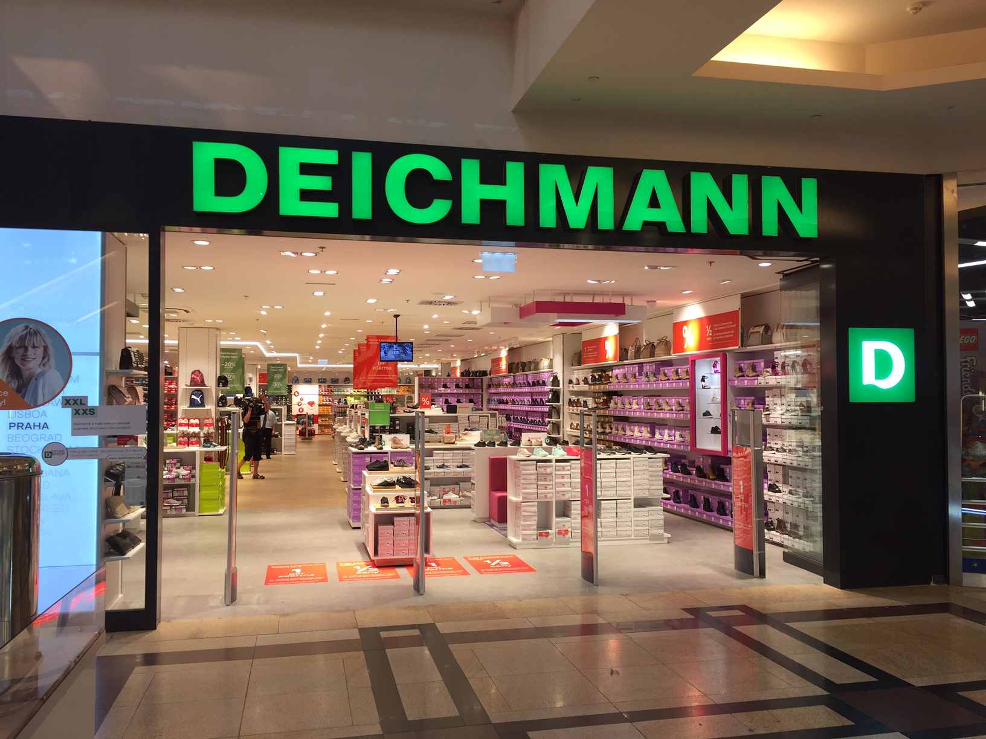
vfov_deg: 48.2
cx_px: 493
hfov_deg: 61.7
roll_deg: -0.3
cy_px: 370
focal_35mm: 29
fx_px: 826
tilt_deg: +1.8
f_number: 2.2
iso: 32
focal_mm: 4.15
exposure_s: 1/50
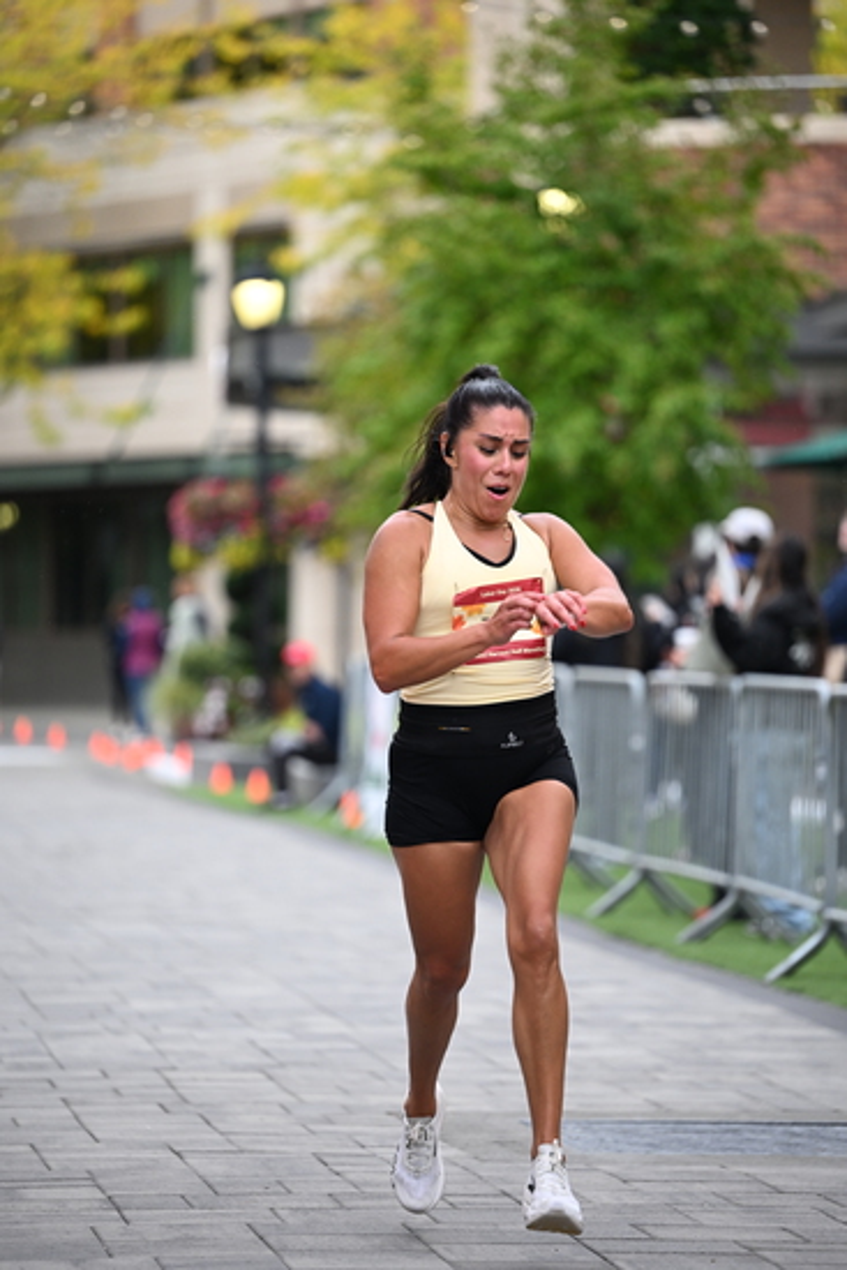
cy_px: 635
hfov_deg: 8.3
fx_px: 5819
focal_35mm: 165
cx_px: 424
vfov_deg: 12.4
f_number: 2.8
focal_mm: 165
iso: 1000
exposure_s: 1/1600
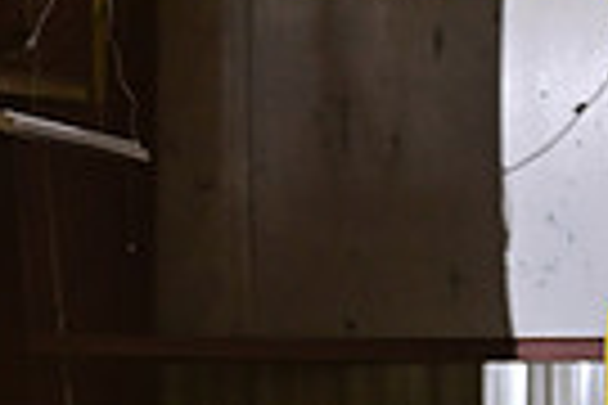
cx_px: -122
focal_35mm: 689
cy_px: 839
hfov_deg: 3.0
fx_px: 11636
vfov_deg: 2.0
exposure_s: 1/250
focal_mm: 160
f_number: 3.2
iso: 1600
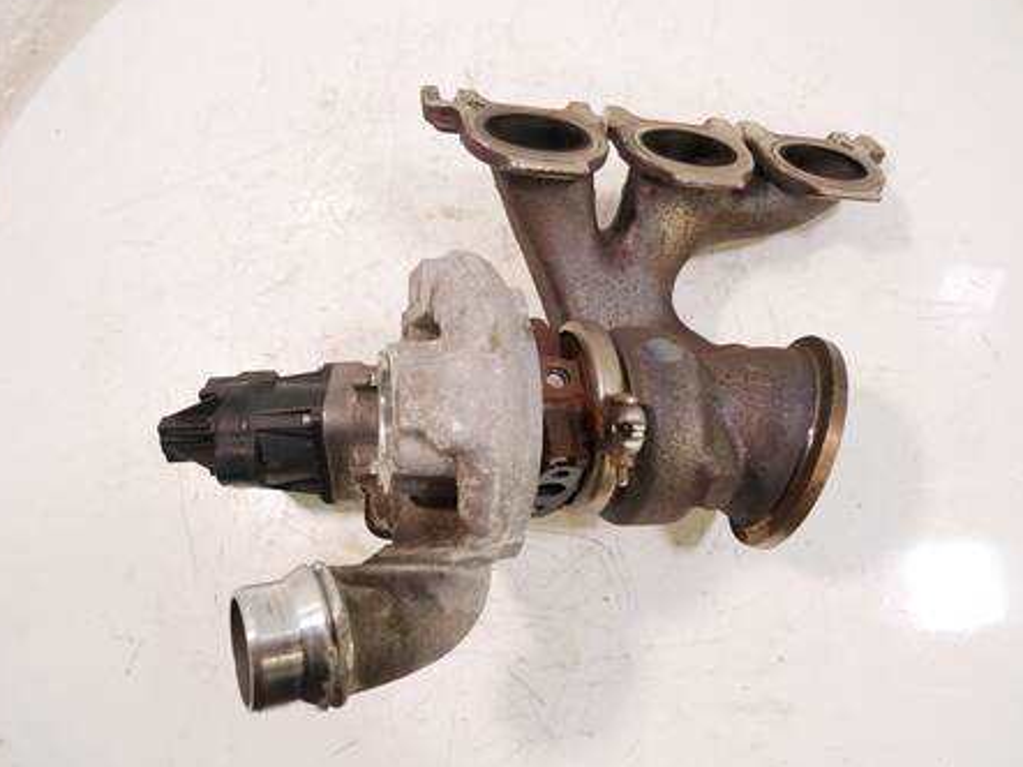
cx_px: 529
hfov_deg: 67.3
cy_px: 379
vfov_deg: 53.0
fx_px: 768
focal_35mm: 26
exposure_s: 1/60
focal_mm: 12
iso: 640
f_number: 3.5
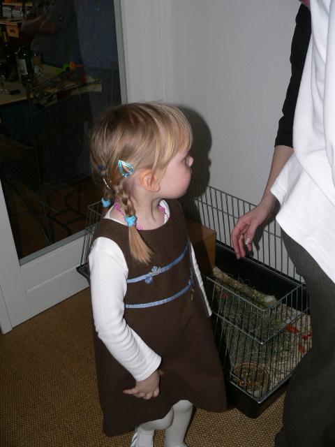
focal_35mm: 36
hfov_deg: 39.7
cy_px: 224
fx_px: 465
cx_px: 168
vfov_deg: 51.4
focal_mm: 6
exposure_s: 1/250
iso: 100
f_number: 2.8
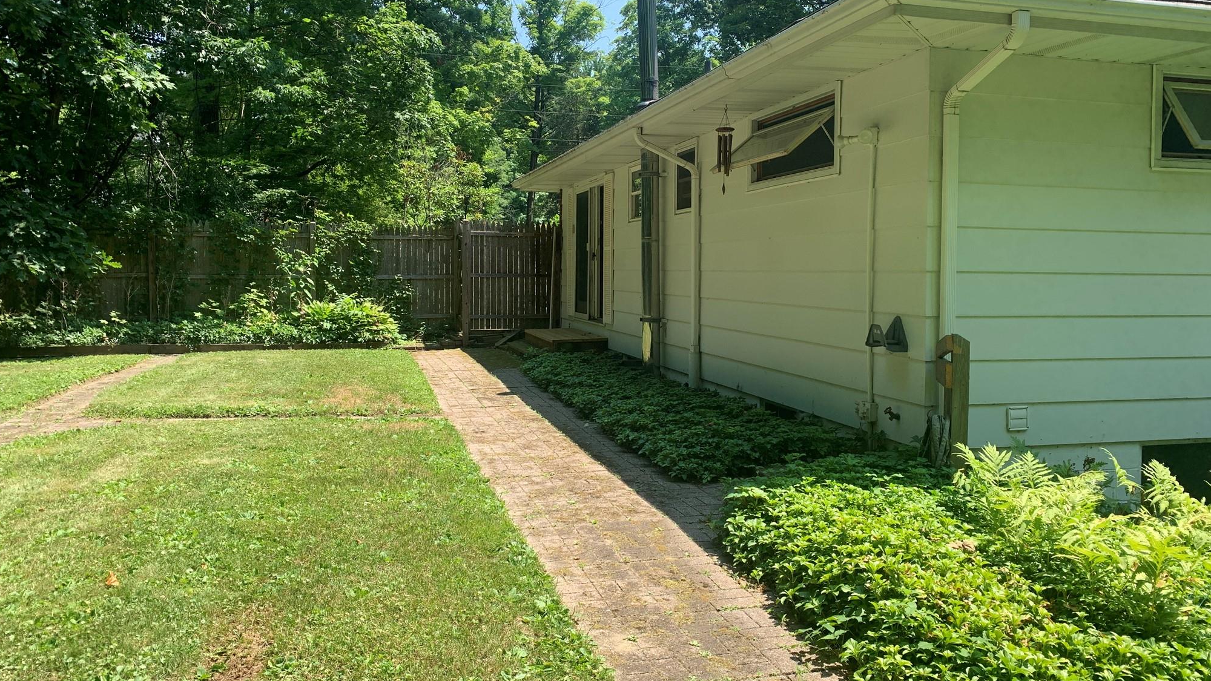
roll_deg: -0.5
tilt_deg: +0.2
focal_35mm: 29
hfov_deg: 66.1
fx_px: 931
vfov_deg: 40.0
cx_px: 612
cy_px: 275
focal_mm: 4.25
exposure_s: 1/754
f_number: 1.8
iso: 25
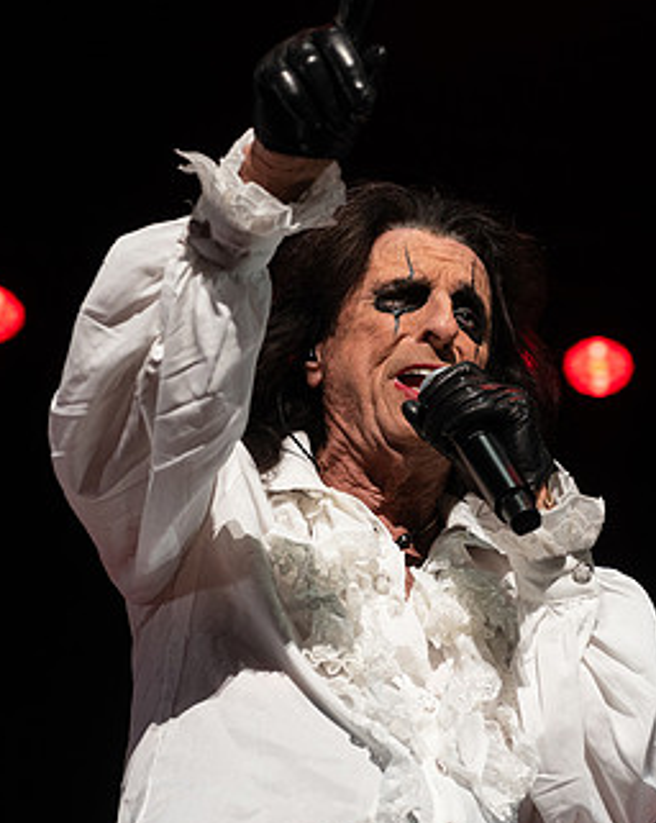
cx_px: 416
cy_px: 335
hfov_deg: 12.0
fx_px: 3112
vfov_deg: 15.0
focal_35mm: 128
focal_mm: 70
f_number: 4
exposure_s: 1/400
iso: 640
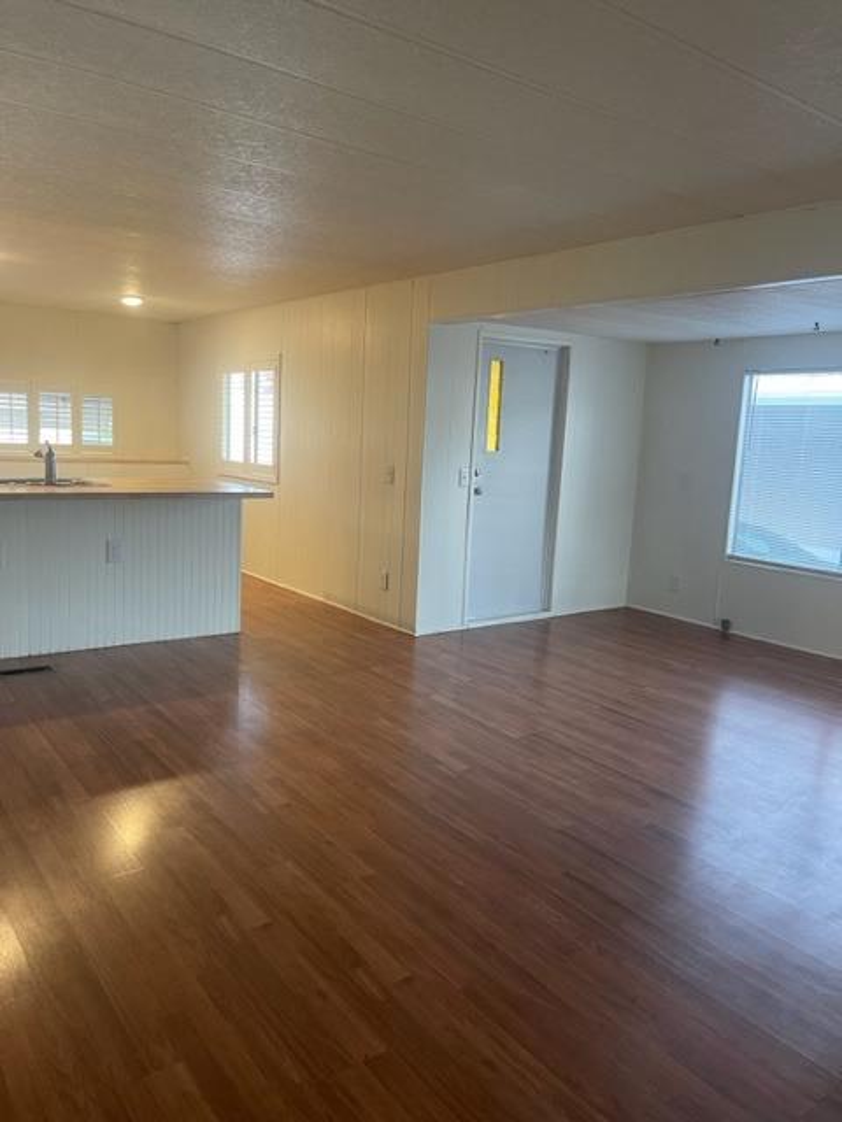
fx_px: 843
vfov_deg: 67.3
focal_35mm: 26
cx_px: 421
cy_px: 561
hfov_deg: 53.1
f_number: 1.6
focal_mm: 5.1
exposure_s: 1/60
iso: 200
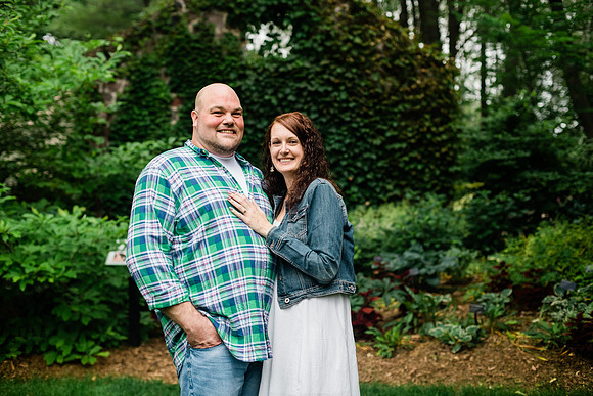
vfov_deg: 27.0
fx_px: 824
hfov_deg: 39.6
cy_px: 198
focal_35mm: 50
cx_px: 296
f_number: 2.8
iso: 640
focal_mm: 50
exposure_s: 1/160
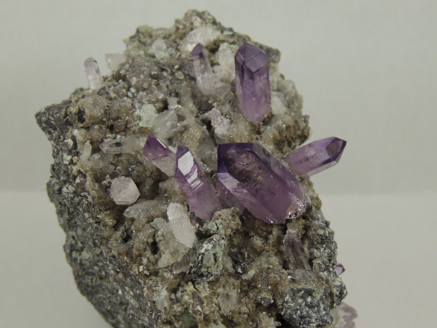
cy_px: 164
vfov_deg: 21.0
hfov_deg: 27.8
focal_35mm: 70
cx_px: 218
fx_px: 884
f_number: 3.9
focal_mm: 12.4
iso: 220
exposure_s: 1/60
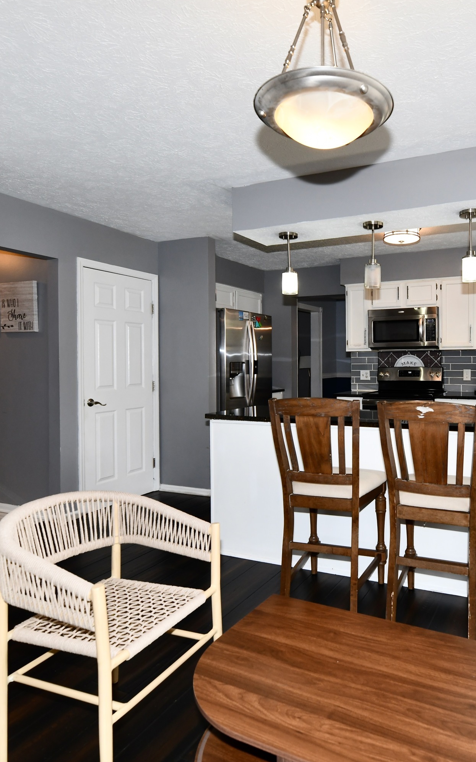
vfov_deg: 79.6
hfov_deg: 53.4
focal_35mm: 22
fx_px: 457
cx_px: 336
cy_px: 371
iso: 640
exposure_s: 1/60
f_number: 6.3
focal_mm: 14
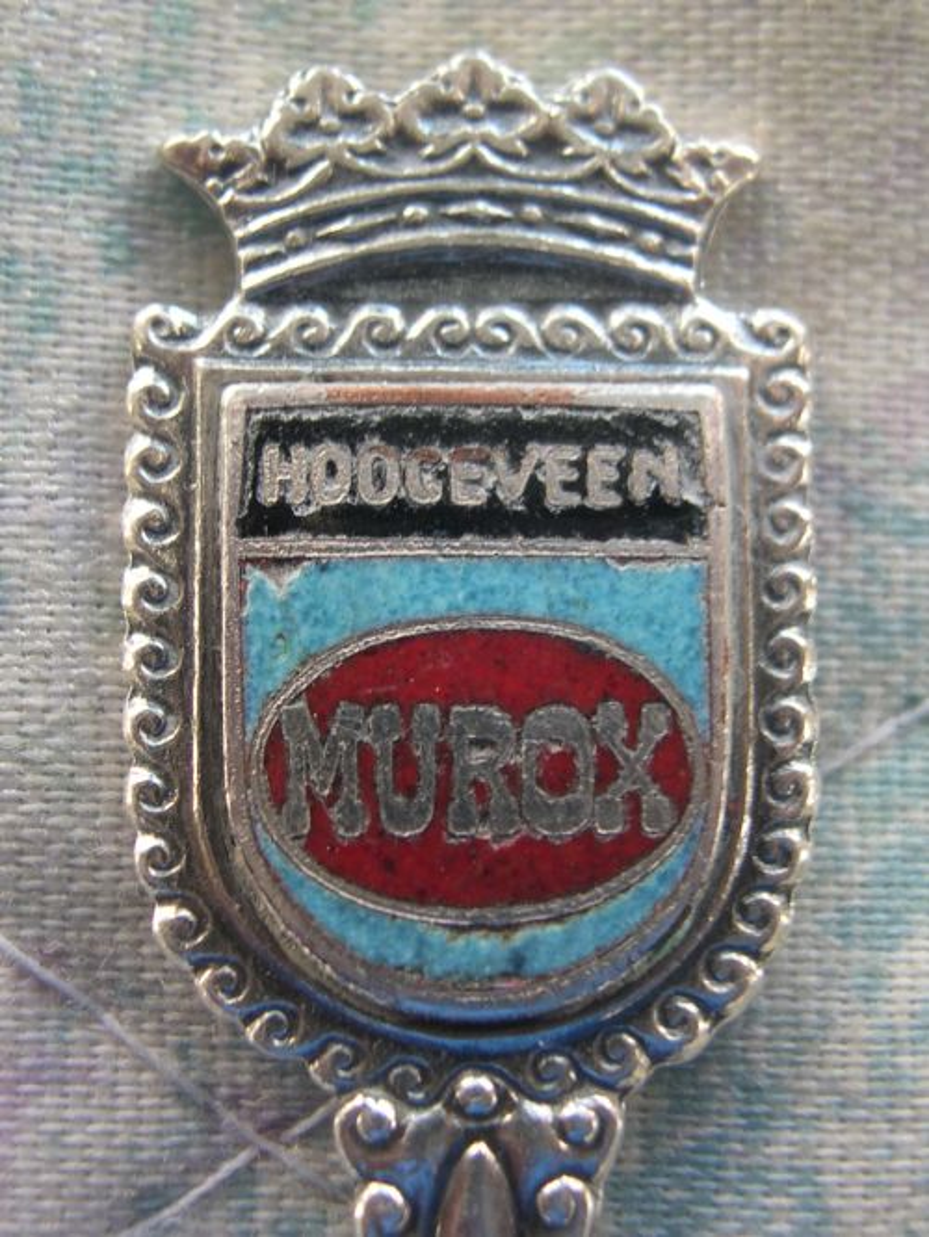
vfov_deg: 49.0
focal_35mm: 38
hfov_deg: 37.7
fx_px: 1359
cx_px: 464
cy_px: 618
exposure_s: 1/63.2
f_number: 2.8
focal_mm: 8
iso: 100
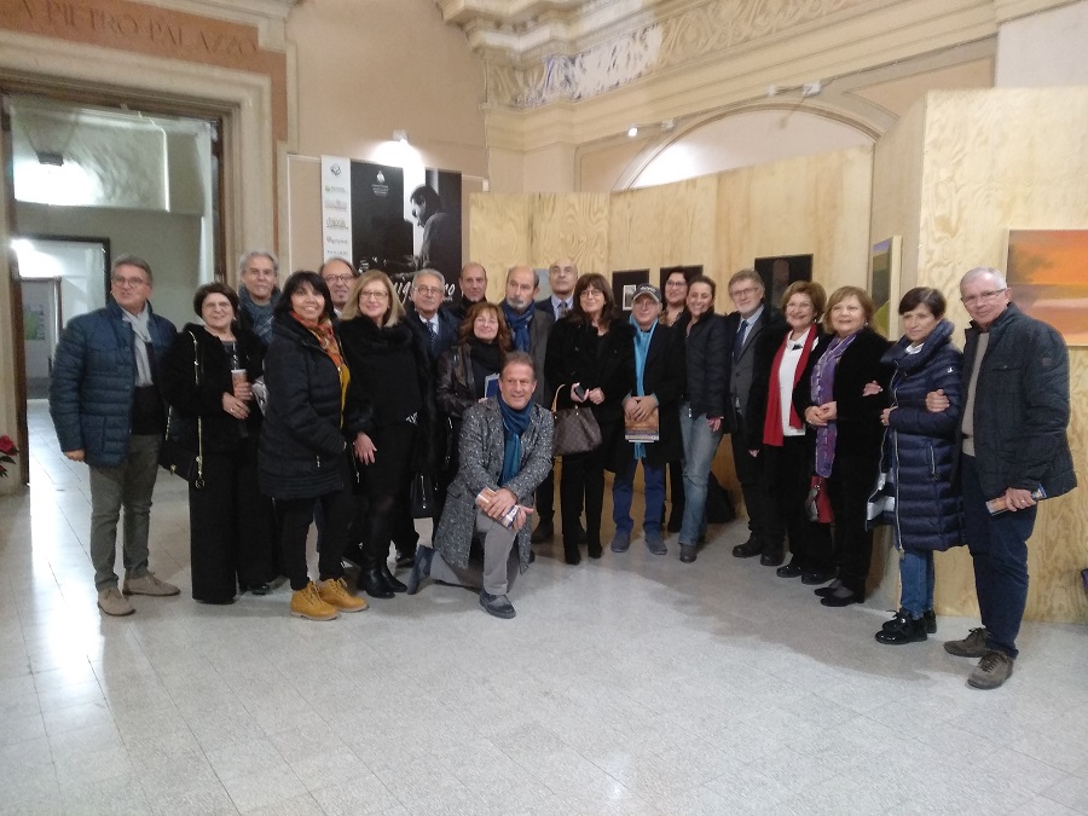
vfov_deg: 53.1
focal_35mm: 26
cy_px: 408
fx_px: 817
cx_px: 544
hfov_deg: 67.3
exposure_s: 1/25
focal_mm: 3.82
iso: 640
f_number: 2.2
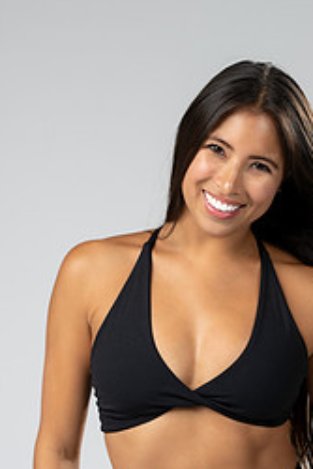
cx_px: 217
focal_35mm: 153
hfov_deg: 9.0
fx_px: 1992
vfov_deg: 13.4
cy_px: 289
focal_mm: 85
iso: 200
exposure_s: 1/160
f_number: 2.8
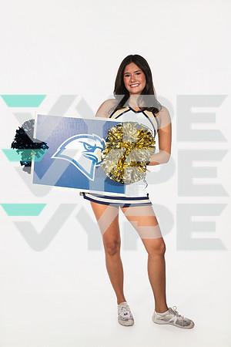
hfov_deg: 31.9
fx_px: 404
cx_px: 116
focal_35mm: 42
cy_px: 174
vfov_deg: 46.4
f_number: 8
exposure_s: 1/640
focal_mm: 42
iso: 800
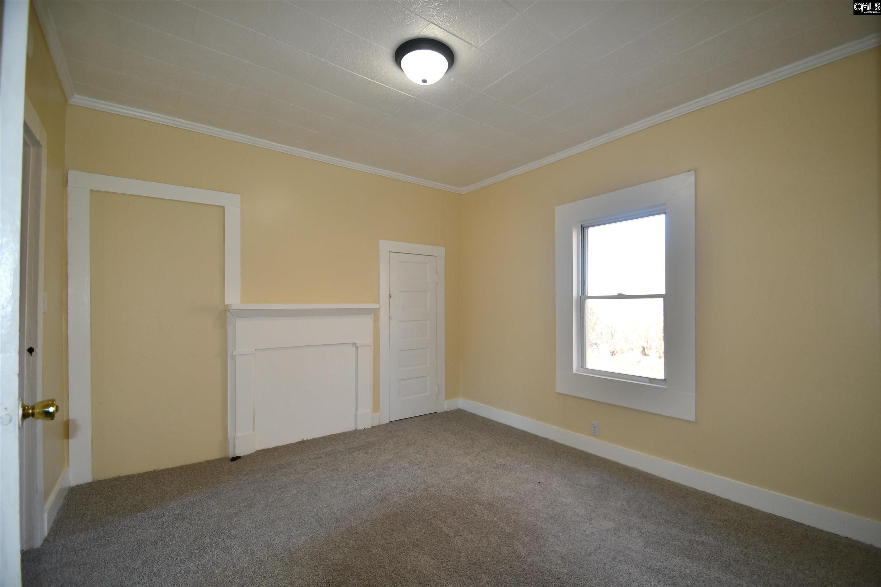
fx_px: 367
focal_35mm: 15
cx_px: 440
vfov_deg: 77.3
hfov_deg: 100.4
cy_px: 294
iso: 280
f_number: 3.5
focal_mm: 10
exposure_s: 1/125
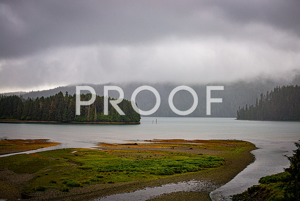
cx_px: 153
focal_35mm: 72
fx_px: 602
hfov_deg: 28.0
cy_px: 101
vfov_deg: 18.9
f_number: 2.8
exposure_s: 1/500
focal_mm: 70
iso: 200
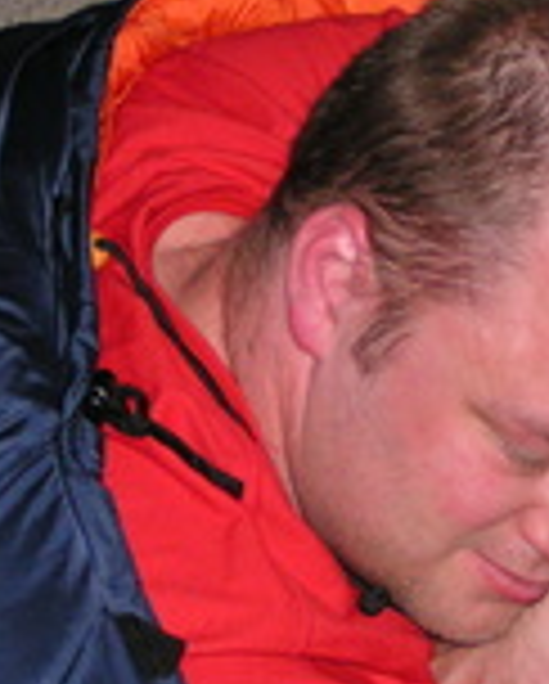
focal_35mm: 154
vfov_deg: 12.5
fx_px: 3122
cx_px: 459
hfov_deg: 10.0
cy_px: 315
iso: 200
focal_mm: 9.2
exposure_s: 1/60
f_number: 3.2
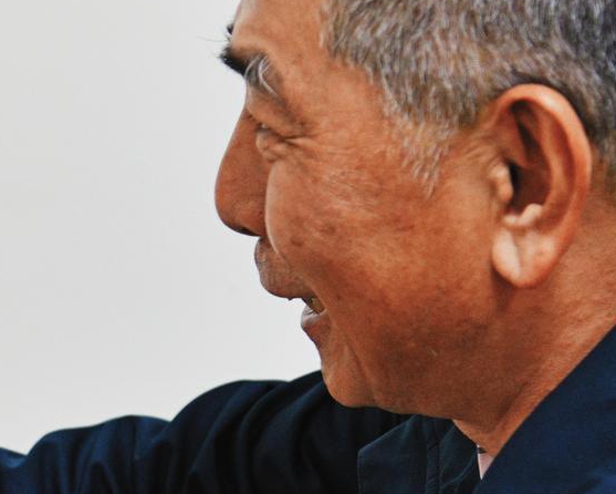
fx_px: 3684
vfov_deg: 7.6
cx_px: -254
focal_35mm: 202
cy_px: 460
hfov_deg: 9.3
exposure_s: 1/60
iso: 800
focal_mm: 60
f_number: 4
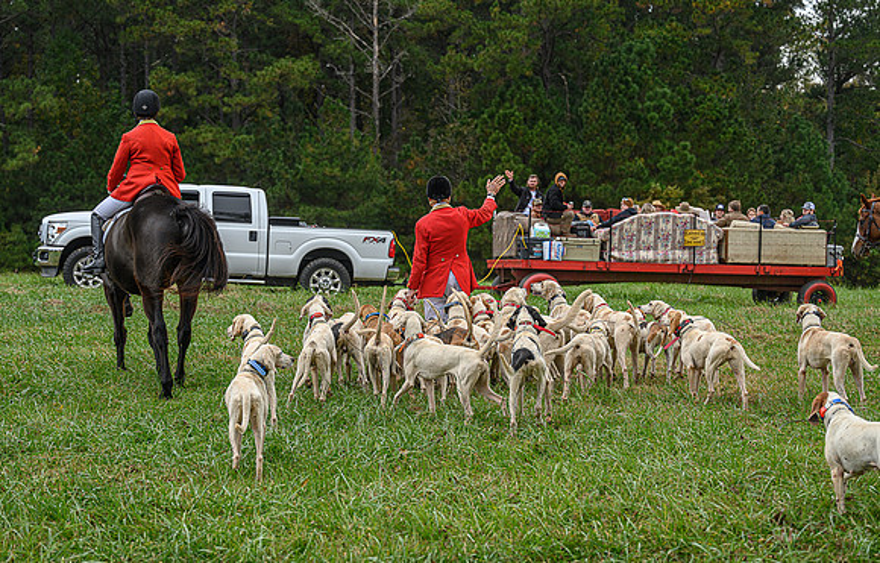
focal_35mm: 73
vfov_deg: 18.2
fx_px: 1759
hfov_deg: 28.1
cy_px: 302
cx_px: 428
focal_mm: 70
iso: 400
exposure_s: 1/500
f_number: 3.5
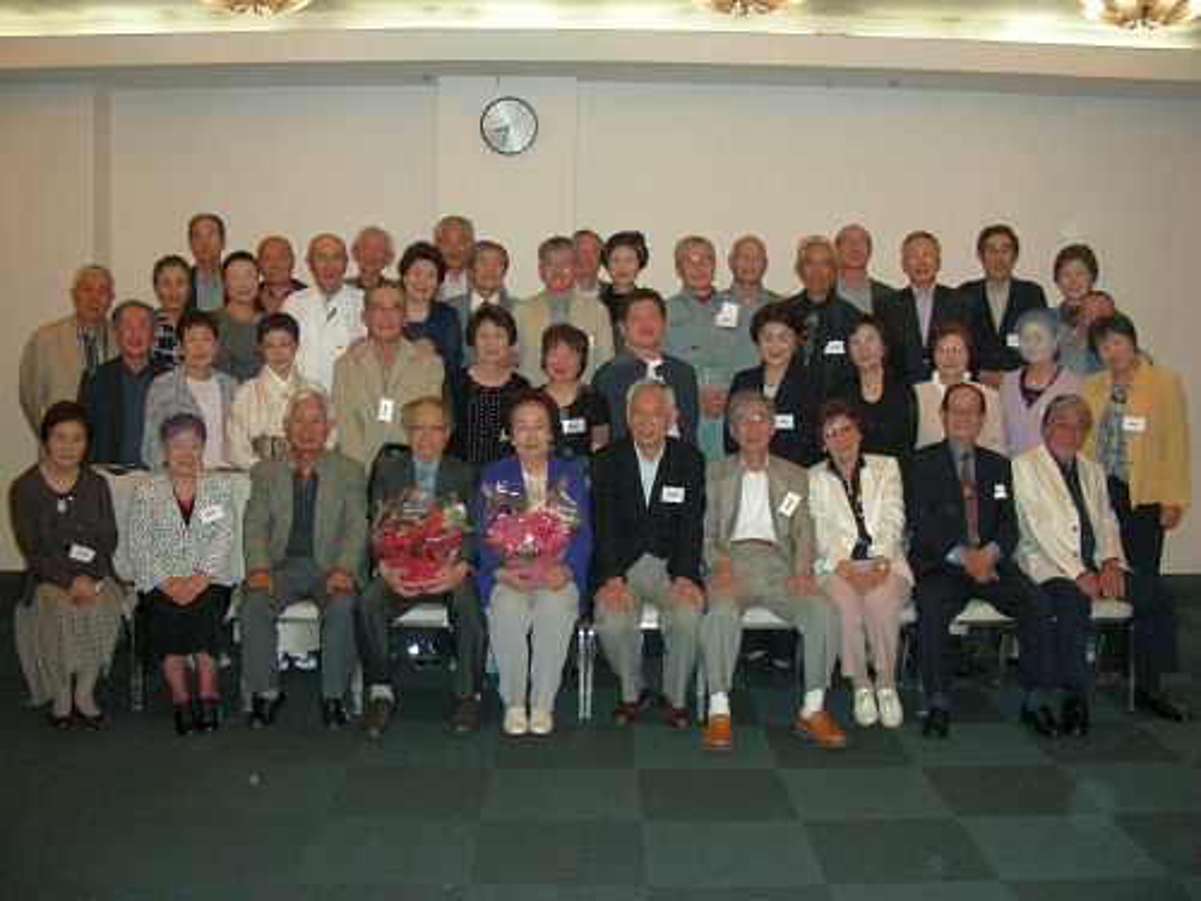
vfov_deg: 37.7
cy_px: 450
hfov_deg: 49.0
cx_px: 600
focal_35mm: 38
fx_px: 1318
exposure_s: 1/60
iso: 369
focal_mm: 6.3
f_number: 3.5
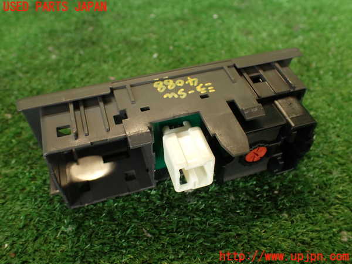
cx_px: 176
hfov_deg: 56.8
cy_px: 132
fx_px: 325
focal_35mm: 32
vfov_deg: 44.2
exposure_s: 1/50
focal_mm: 5.79
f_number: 2.4
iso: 200
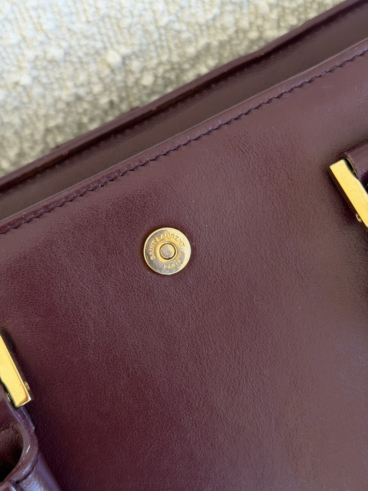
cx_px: 184
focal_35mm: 48
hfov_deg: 30.3
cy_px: 246
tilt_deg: -72.6
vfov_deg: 39.7
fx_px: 680
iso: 125
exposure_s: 1/60
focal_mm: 6.76
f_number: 1.78
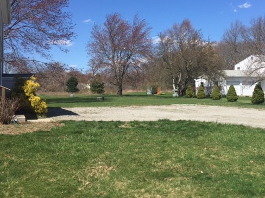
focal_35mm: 38
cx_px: 151
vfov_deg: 37.5
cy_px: 73
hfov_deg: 48.8
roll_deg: +1.2
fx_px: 291
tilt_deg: +3.8
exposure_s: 1/2083
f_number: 2.2
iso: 32
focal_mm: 4.15
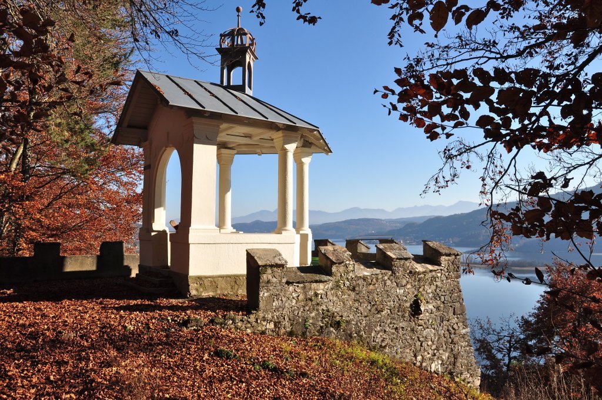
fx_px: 451
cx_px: 301
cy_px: 200
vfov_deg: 47.8
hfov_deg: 67.4
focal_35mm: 27
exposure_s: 1/250
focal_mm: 18
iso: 200
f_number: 11
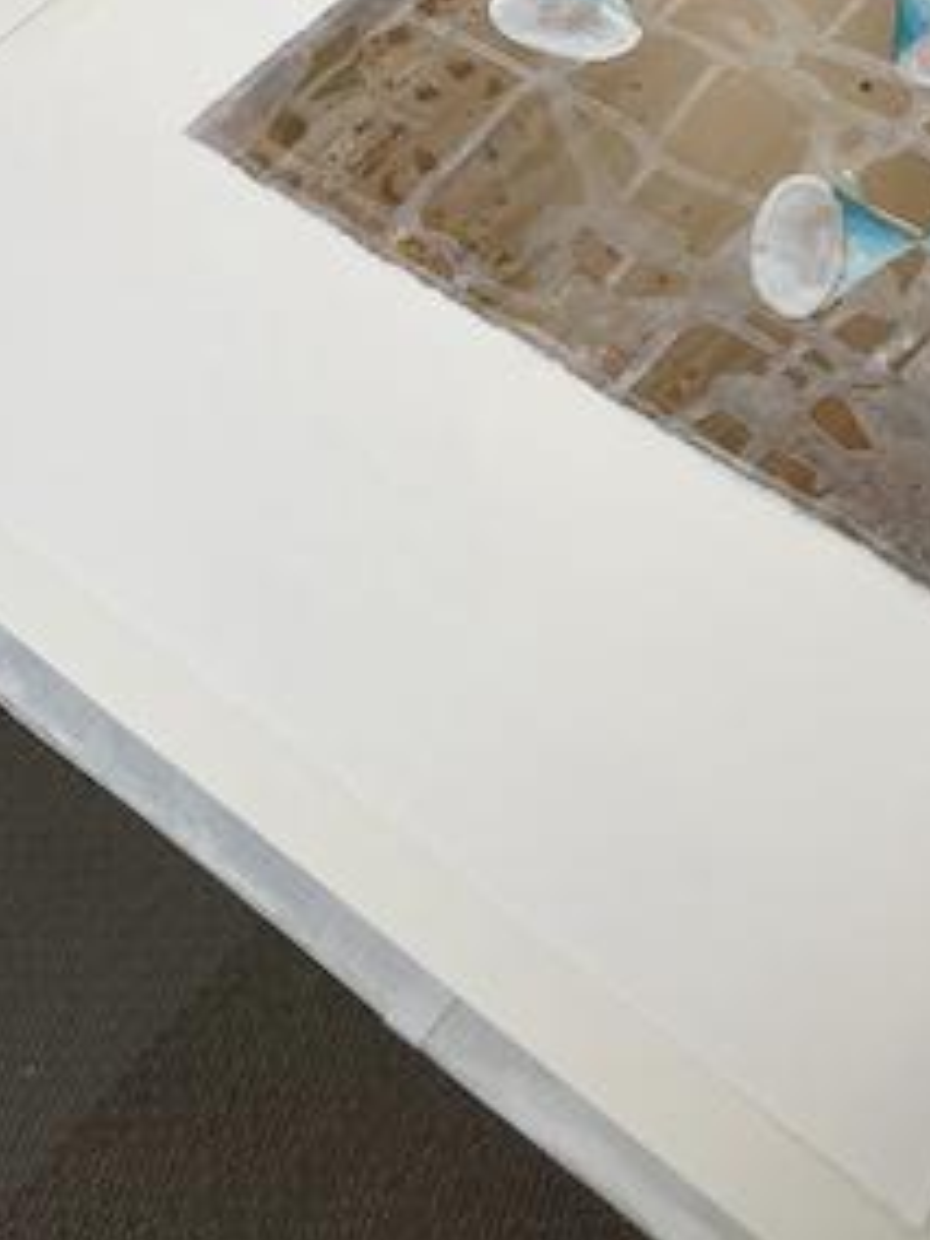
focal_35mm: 55
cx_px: 821
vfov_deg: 32.0
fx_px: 1970
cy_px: -22
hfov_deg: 25.8
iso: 64
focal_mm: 5.1
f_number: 1.6
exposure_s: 1/107
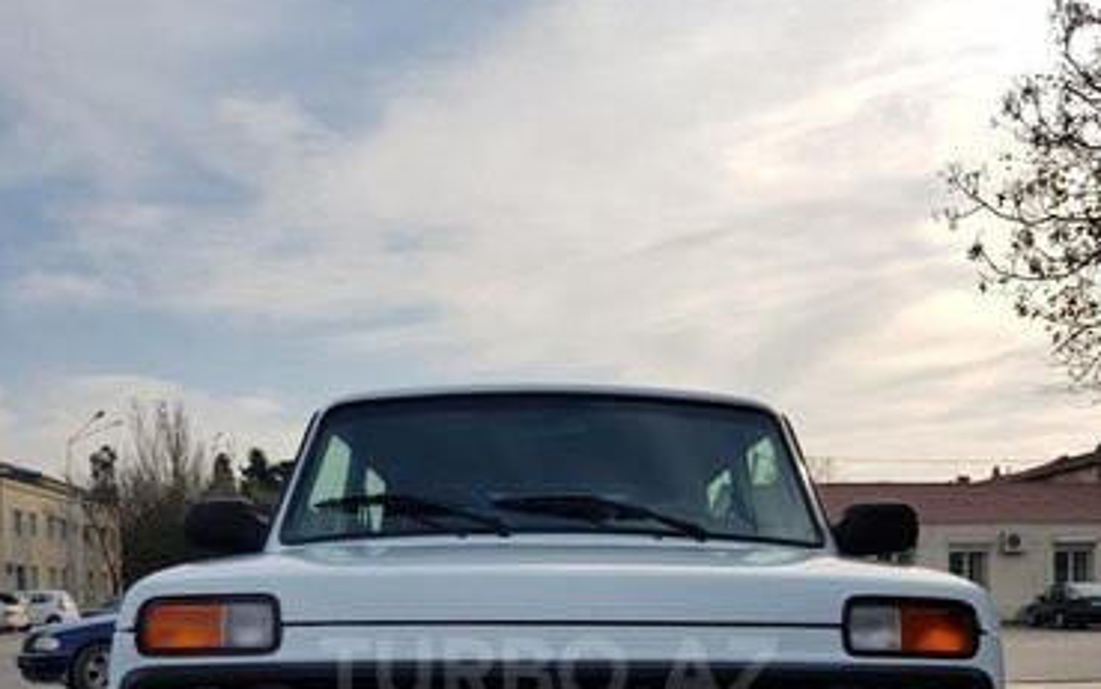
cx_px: 549
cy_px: 671
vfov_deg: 32.1
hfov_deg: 52.7
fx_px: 1111
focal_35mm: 37
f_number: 1.7
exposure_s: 1/2488
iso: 40
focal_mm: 4.2
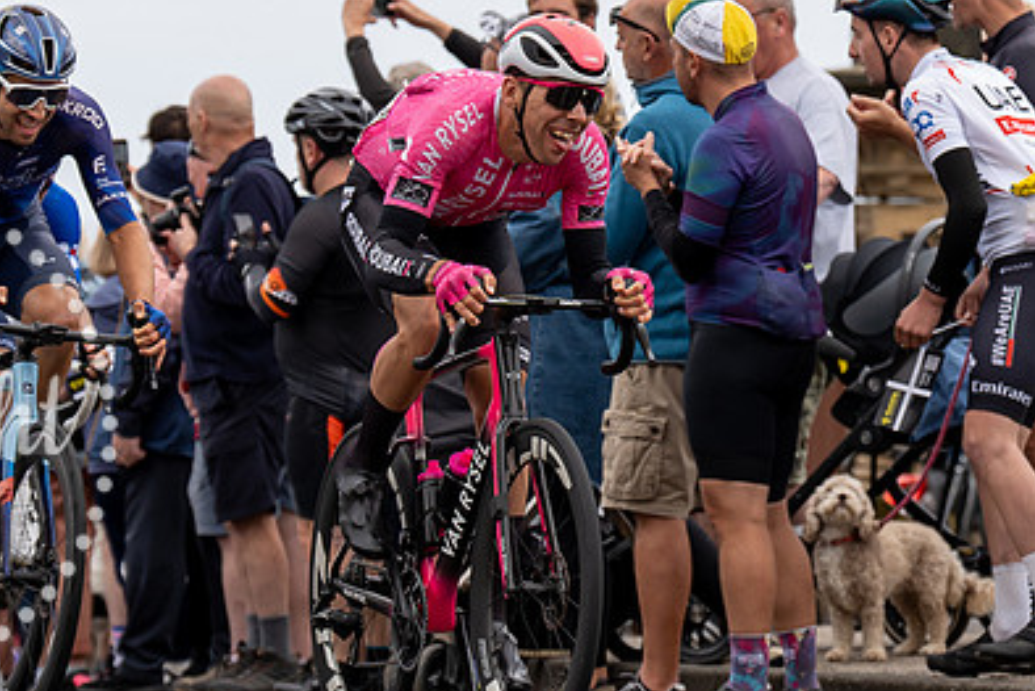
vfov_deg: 5.3
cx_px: 494
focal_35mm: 258
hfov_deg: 8.0
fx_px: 7420
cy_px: 201
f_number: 3.5
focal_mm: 119
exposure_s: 1/1000
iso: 320
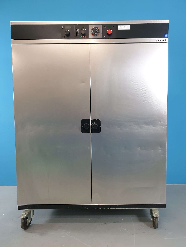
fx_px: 186
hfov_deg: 53.1
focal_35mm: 26
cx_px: 93
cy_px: 124
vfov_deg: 67.3
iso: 200
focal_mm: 4.3
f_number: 1.5
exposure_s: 1/50
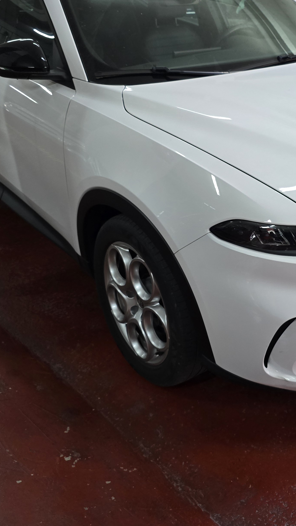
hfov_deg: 28.4
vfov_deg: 49.1
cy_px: 213
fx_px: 572
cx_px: 236
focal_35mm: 41
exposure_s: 1/100
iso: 400
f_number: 1.7
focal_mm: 6.3
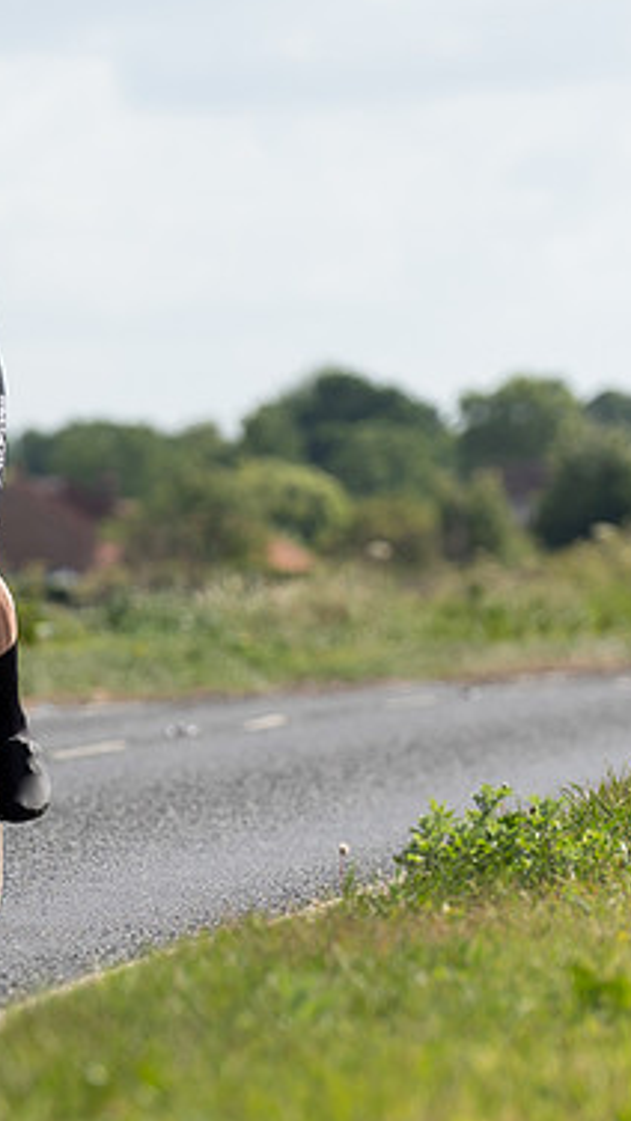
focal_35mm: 473
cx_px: -58
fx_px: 14073
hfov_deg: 2.6
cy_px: 654
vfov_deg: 4.6
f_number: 4
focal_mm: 163
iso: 100
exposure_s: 1/1000
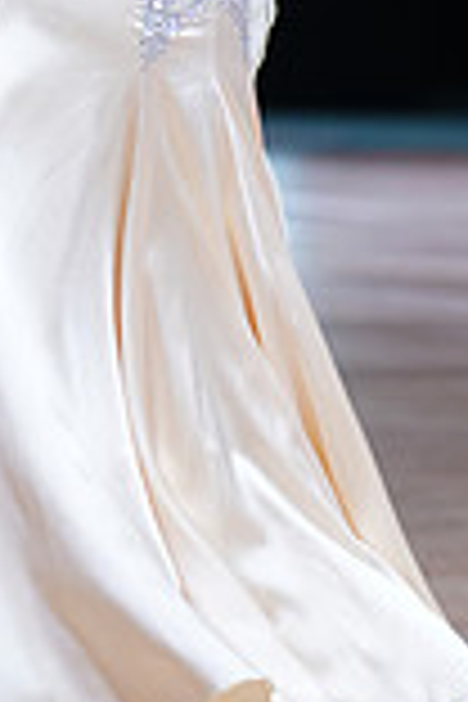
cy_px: -243
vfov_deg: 6.2
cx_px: 128
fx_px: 6395
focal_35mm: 328
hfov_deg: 4.2
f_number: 2.8
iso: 640
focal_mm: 88
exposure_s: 1/500
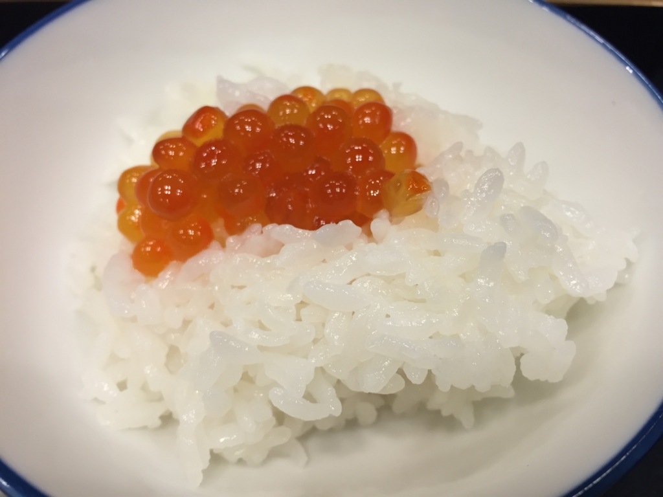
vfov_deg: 48.2
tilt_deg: -54.4
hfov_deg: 61.7
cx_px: 332
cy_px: 248
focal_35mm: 29
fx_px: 555
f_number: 2.2
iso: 32
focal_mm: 4.15
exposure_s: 1/33
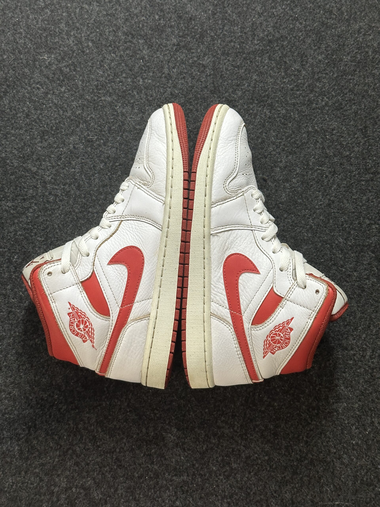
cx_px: 190
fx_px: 703
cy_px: 254
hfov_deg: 30.3
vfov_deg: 39.7
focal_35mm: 48
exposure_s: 1/50
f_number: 1.78
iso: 250
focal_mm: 6.86
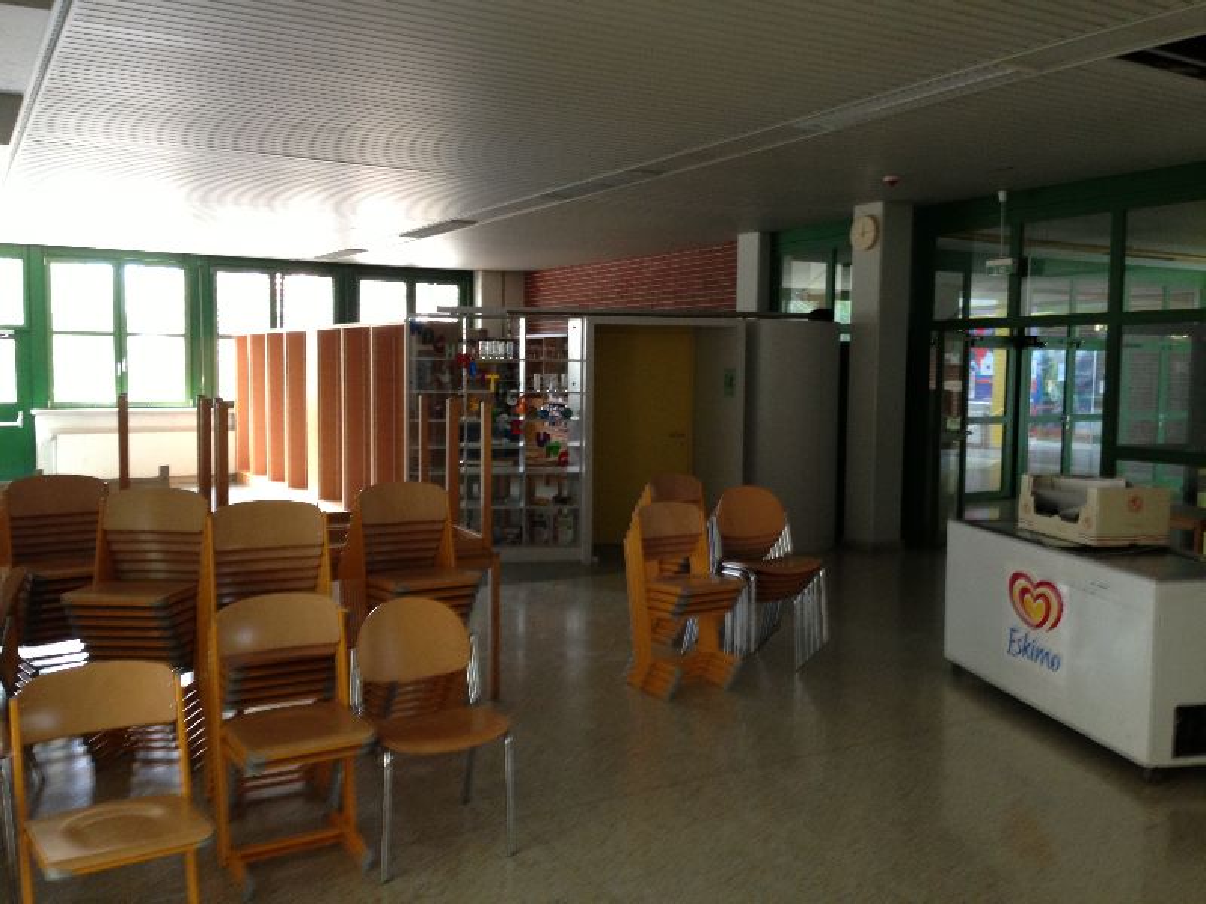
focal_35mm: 33
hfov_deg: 55.4
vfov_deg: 42.9
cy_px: 452
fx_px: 1150
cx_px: 603
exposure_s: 1/20
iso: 160
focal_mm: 4.13
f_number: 2.4
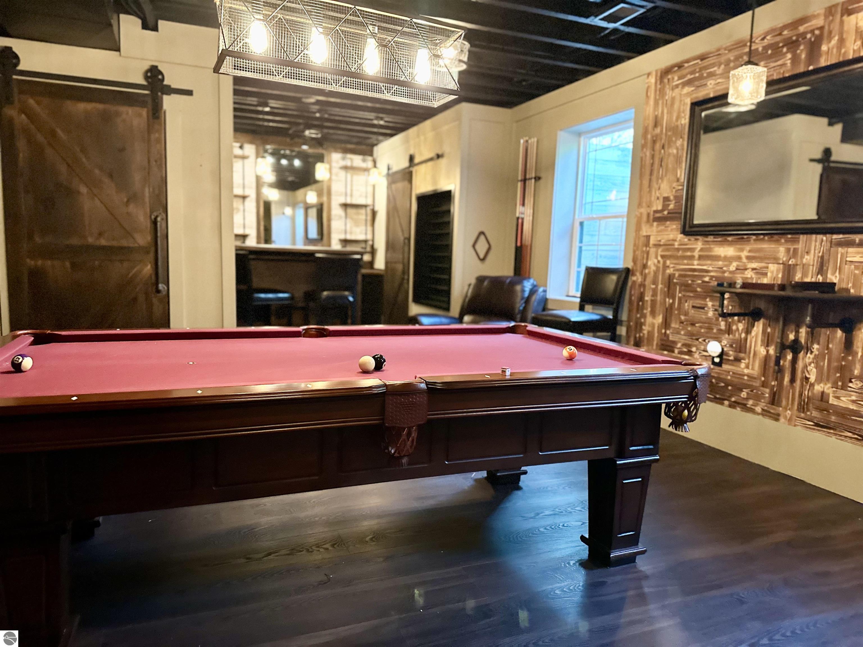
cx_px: 432
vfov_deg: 56.8
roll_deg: -1.6
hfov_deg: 71.6
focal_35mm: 24
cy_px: 324
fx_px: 598
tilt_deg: -7.0
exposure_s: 1/40
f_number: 1.78
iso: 1000
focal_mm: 6.86
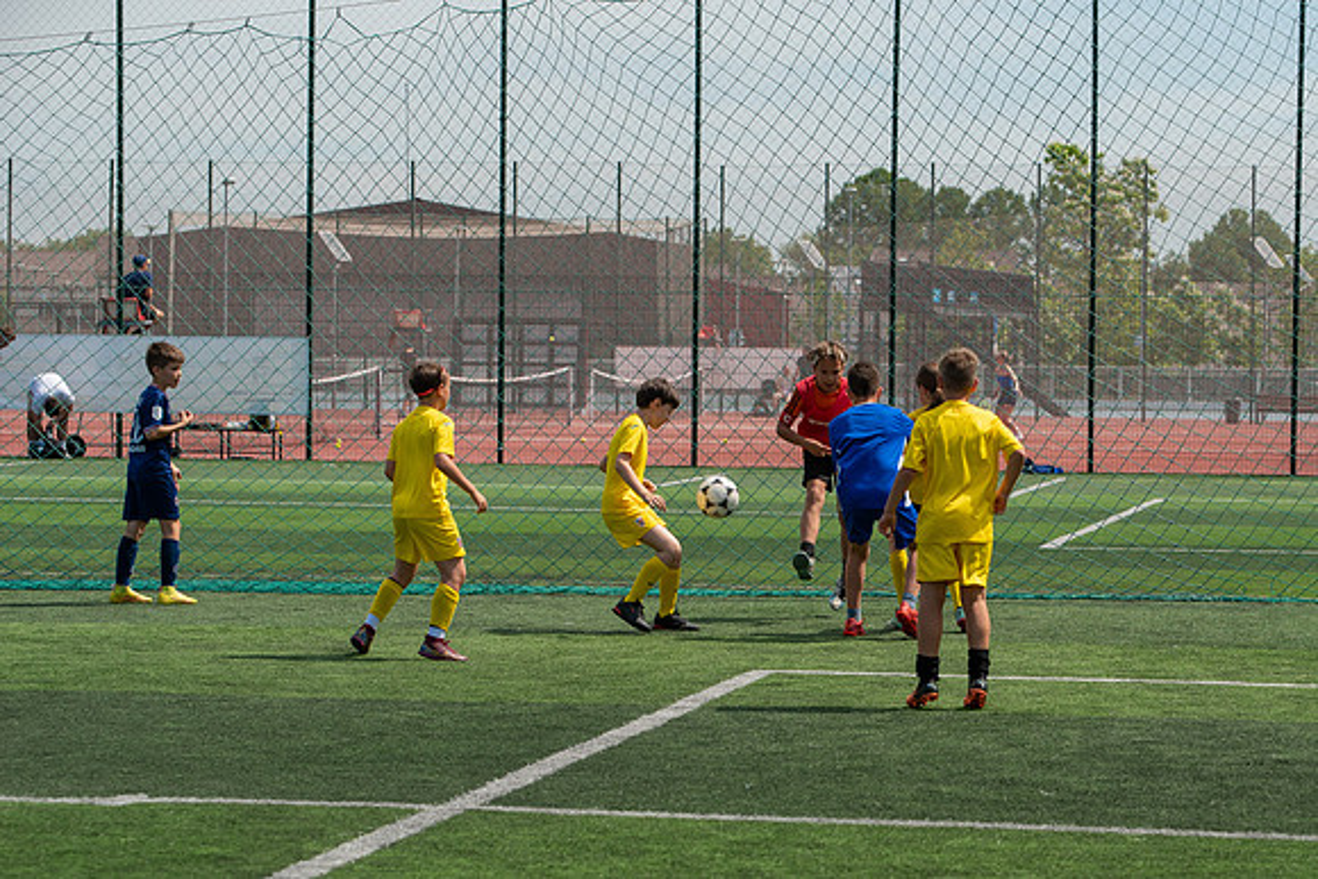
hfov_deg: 17.1
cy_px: 551
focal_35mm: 119
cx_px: 827
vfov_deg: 11.5
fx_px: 4364
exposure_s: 1/2000
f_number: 5.6
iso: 320
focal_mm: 95
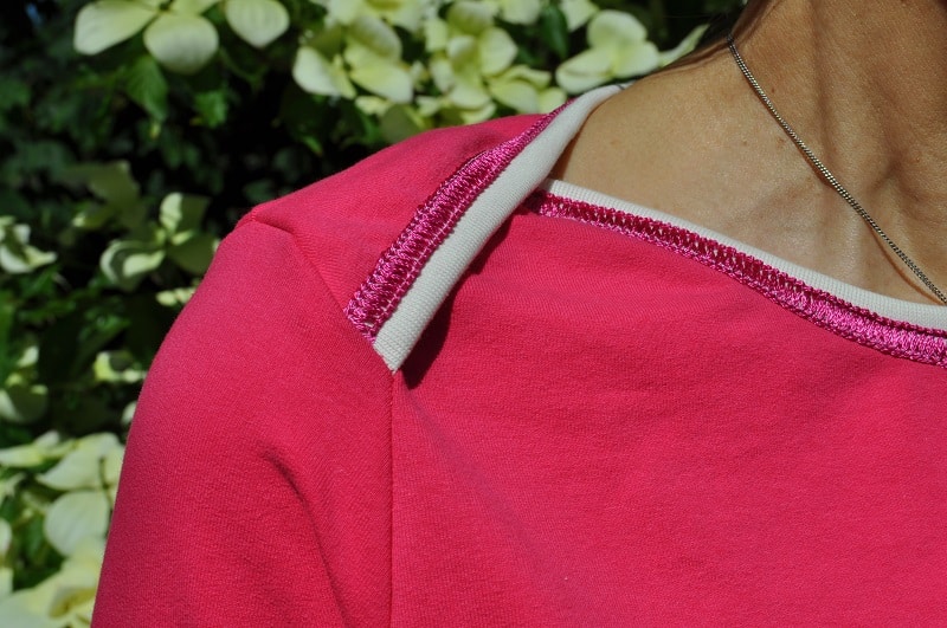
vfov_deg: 23.7
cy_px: 314
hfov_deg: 35.1
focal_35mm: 57
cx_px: 474
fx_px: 1497
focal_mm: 38
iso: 200
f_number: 13
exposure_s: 1/640
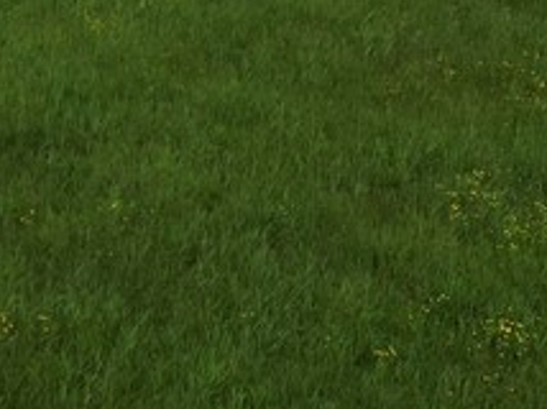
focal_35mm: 115
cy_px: -184
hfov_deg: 15.7
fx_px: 1815
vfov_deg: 12.3
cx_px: -286
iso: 110
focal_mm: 6.72
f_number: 1.7
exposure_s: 1/3200
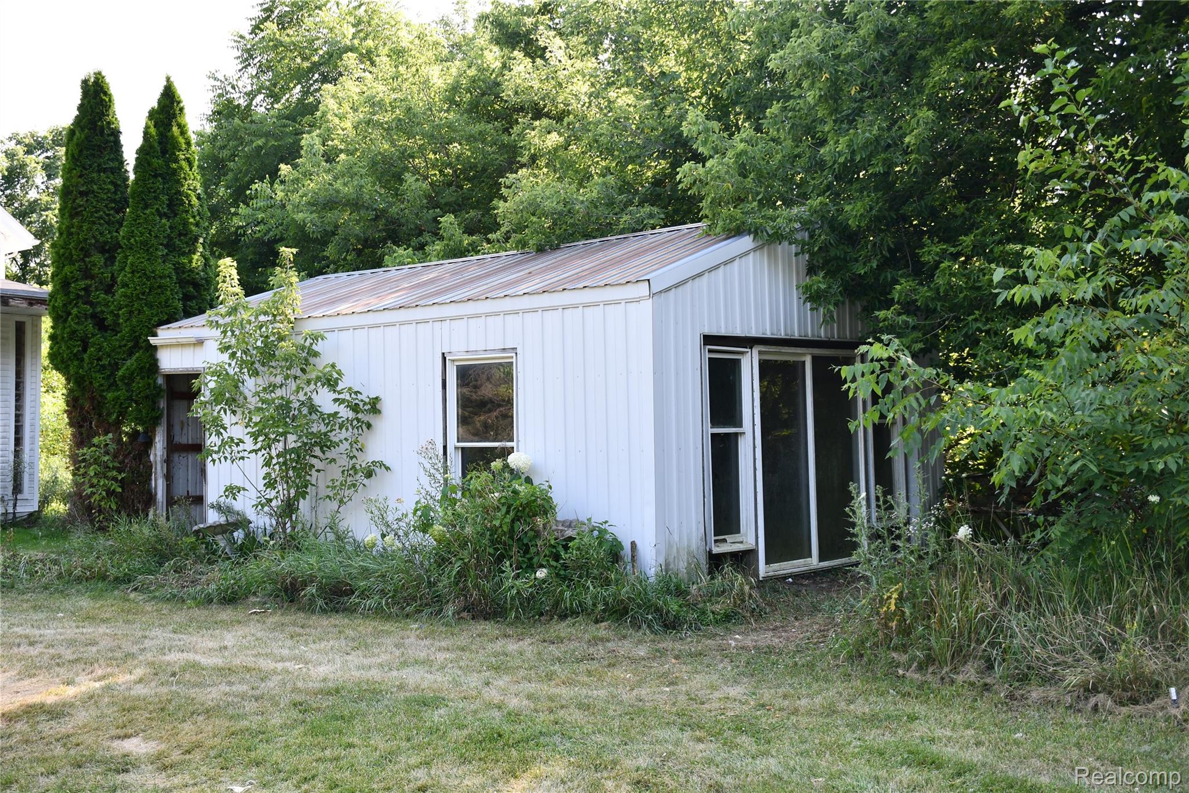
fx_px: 1321
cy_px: 396
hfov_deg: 48.5
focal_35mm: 40
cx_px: 594
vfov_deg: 33.4
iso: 320
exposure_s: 1/250
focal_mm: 27
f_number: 5.6
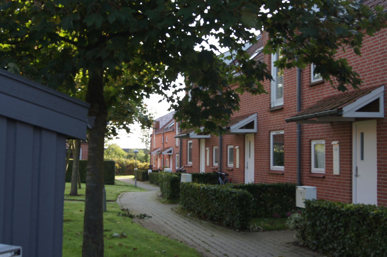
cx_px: 194
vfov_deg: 29.8
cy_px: 128
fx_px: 483
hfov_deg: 43.6
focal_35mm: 45
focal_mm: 30
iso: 100
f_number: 5.6
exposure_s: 1/80
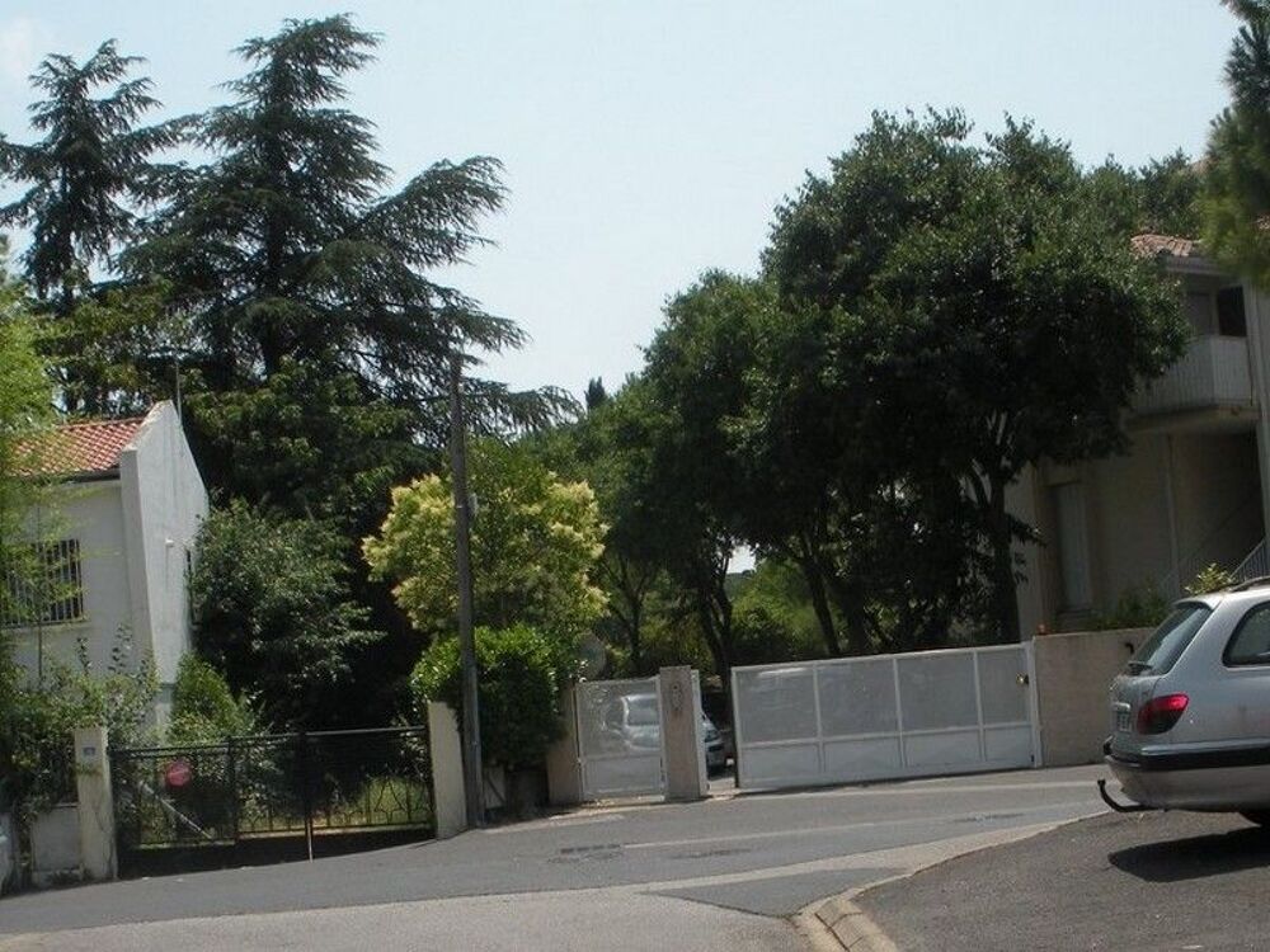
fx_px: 1284
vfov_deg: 40.7
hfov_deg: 52.6
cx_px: 635
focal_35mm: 35
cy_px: 476
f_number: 5.6
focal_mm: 6.3
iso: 92
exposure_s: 1/525
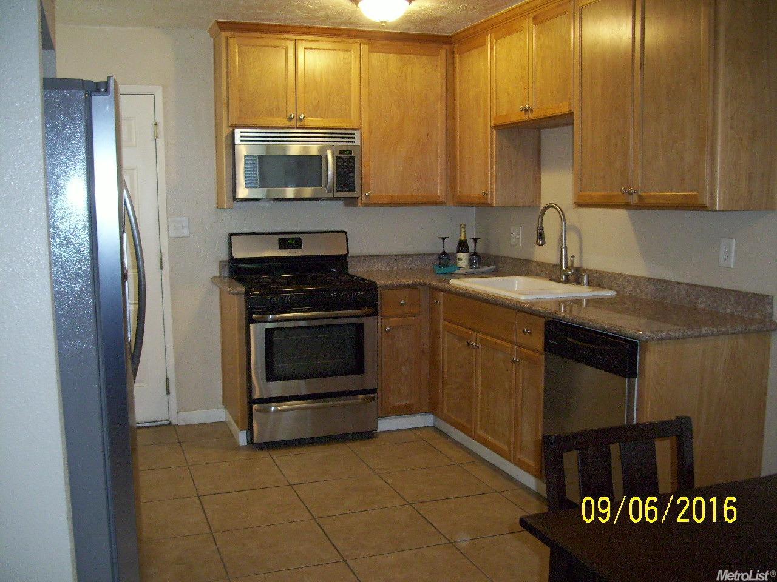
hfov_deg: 54.0
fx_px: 763
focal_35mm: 34
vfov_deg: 41.8
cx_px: 388
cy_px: 291
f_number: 2.9
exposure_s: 1/40
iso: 250
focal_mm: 5.7
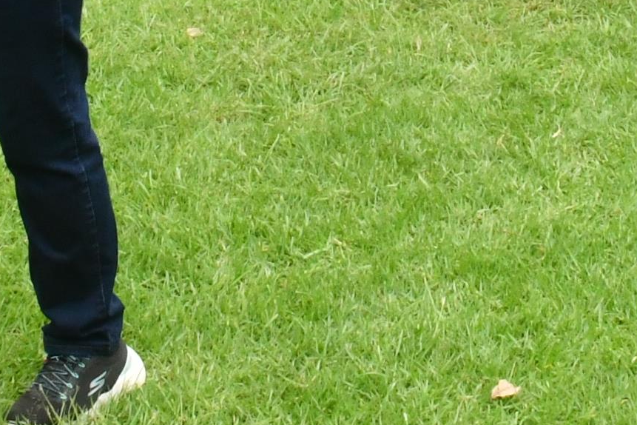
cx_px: 381
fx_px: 2318
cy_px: -455
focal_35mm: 131
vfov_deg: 9.7
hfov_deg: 15.6
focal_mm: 18
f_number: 16
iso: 1250
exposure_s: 1/160
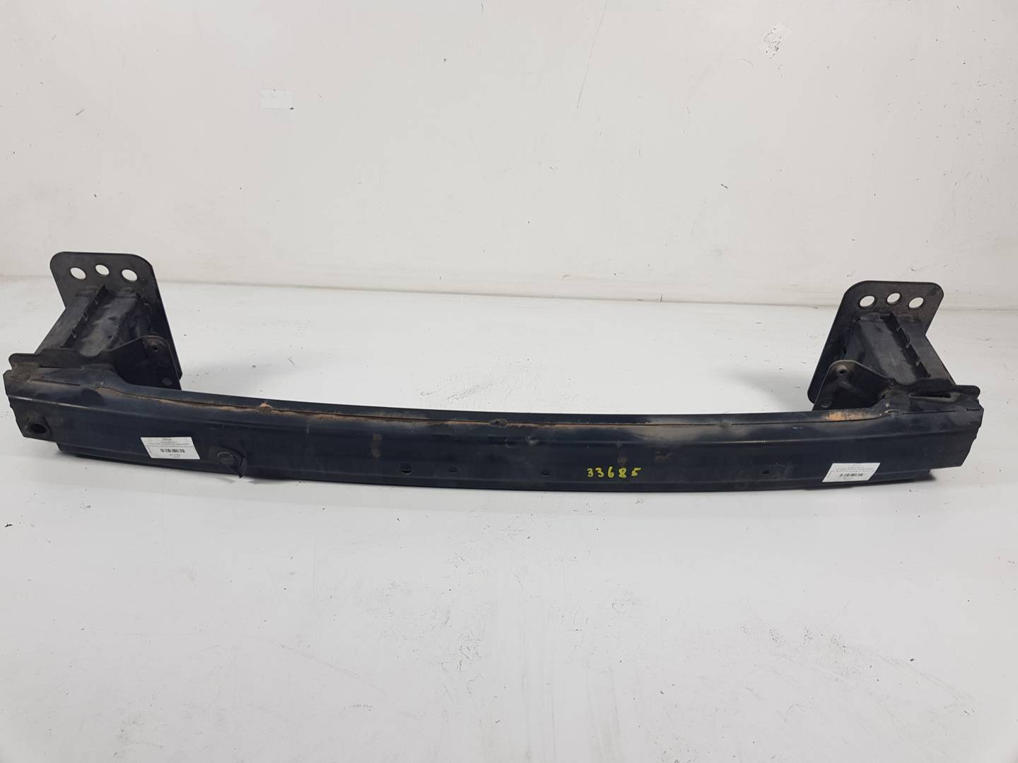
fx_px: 765
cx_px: 509
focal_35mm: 26
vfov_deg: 53.1
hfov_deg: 67.3
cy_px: 382
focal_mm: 4.2
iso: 40
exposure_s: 1/115
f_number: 1.7
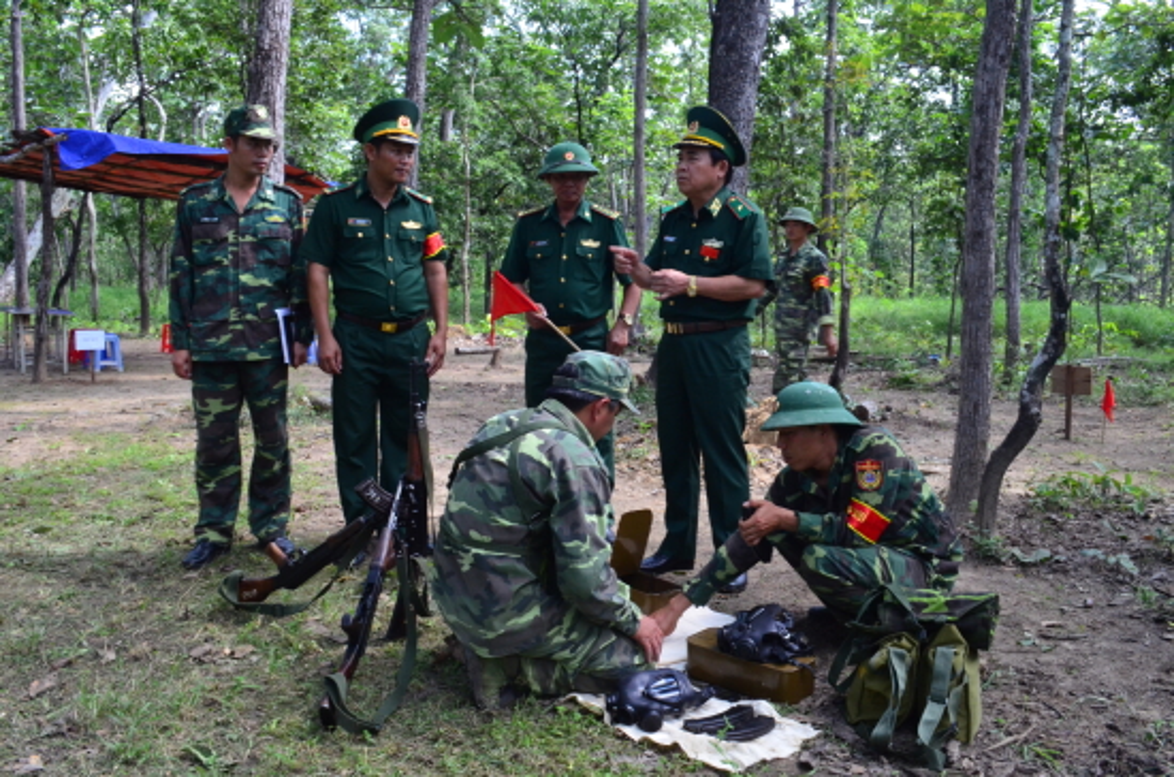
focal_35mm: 30
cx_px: 587
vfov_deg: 43.4
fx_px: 976
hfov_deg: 62.0
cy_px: 388
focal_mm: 20
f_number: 16
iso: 1250
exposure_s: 1/100
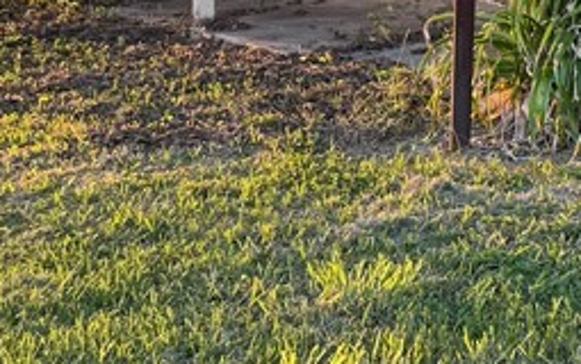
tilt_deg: -0.5
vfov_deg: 12.1
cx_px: 1048
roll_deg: -0.6
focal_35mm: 102
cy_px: -239
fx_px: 1617
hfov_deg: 16.8
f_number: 1.78
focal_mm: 6.76
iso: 80
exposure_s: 1/232
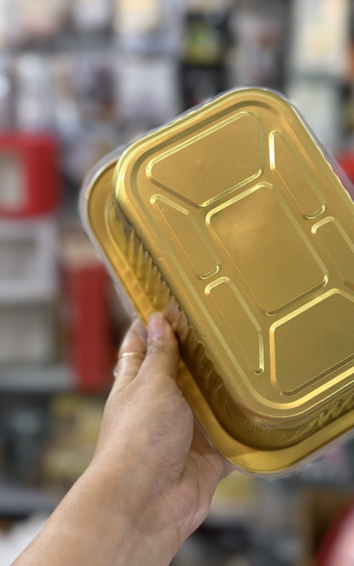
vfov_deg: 35.1
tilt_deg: -9.9
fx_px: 895
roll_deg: -1.3
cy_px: 245
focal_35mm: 58
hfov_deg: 22.3
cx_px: 238
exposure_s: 1/100
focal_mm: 6.76
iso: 100
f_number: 1.78
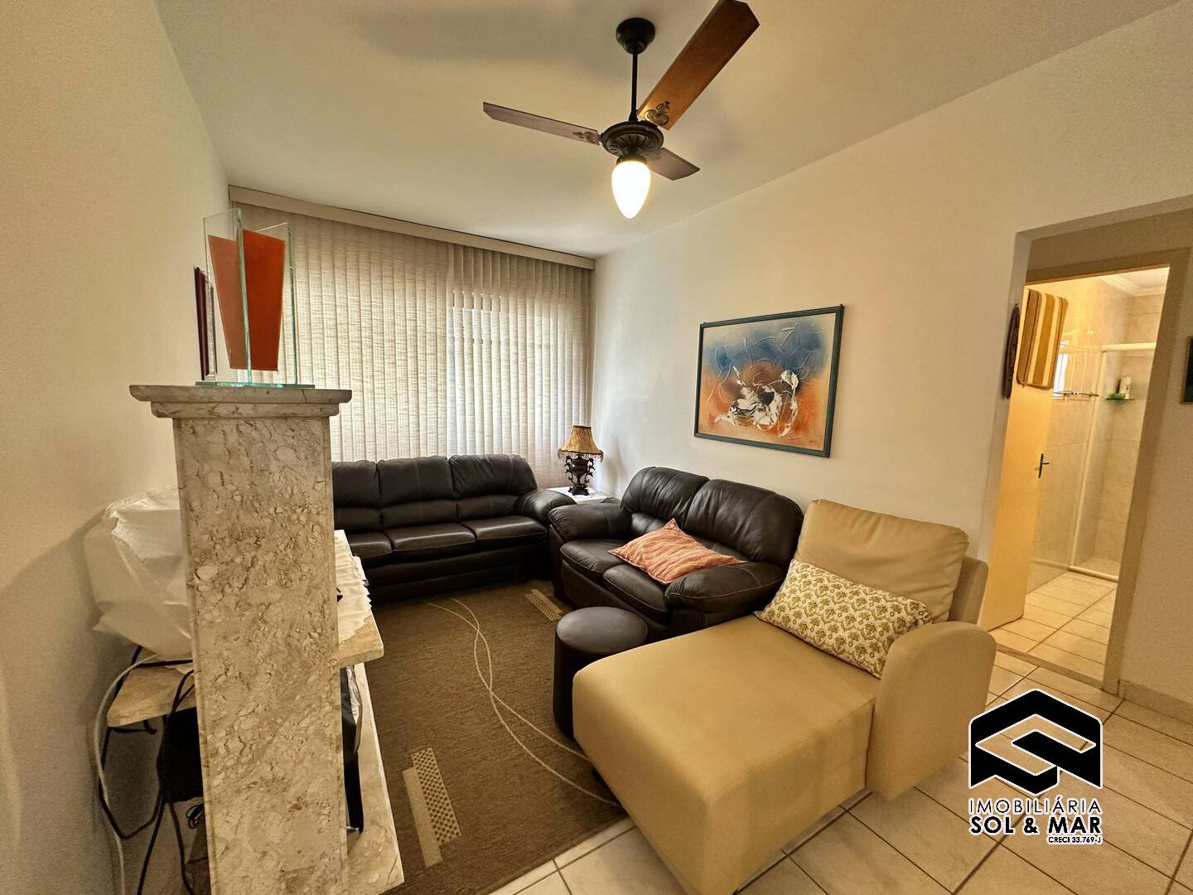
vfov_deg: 85.7
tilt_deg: -6.4
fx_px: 482
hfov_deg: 102.1
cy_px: 448
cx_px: 596
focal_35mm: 14
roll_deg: -1.7
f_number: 2.2
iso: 250
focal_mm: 2.22
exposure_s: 1/120
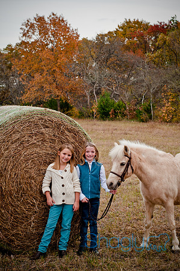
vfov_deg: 27.0
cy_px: 136
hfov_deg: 18.1
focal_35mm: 75
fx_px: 564
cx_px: 90
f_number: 5
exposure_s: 1/125
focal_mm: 50
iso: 200
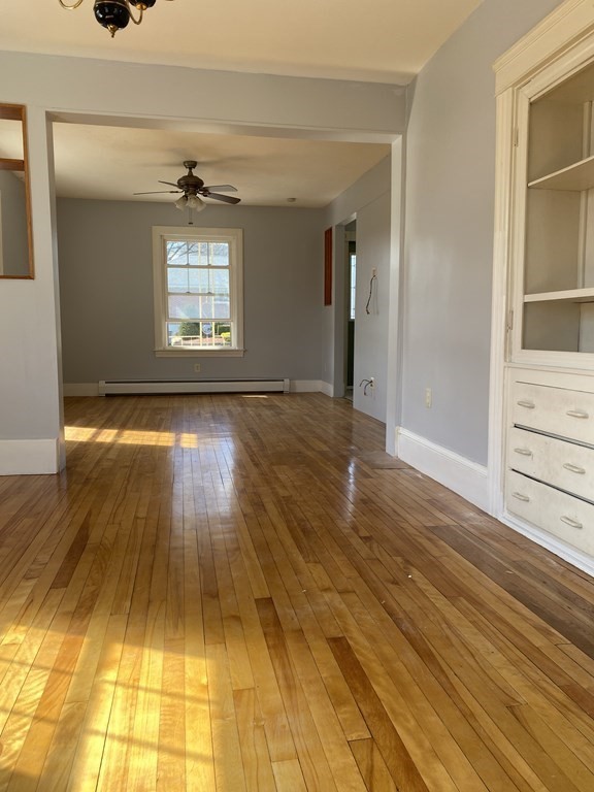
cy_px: 396
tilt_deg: -5.1
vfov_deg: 67.3
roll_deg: +0.0
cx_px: 297
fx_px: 595
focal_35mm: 26
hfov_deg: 53.1
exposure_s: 1/146
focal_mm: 4.25
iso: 32
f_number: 1.8
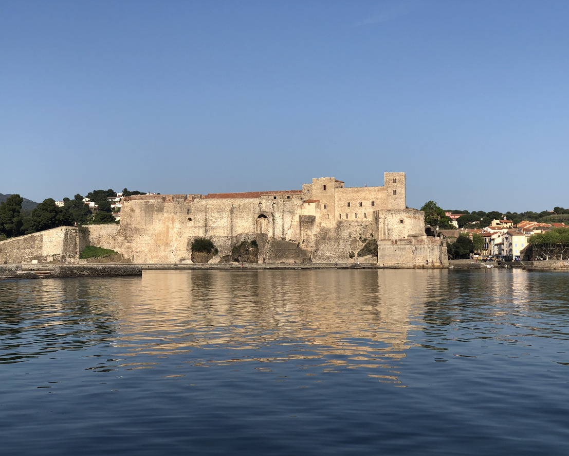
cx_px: 284
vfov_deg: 27.6
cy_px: 229
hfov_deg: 34.1
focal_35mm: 55
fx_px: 926
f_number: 2.4
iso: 16
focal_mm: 6
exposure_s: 1/1548
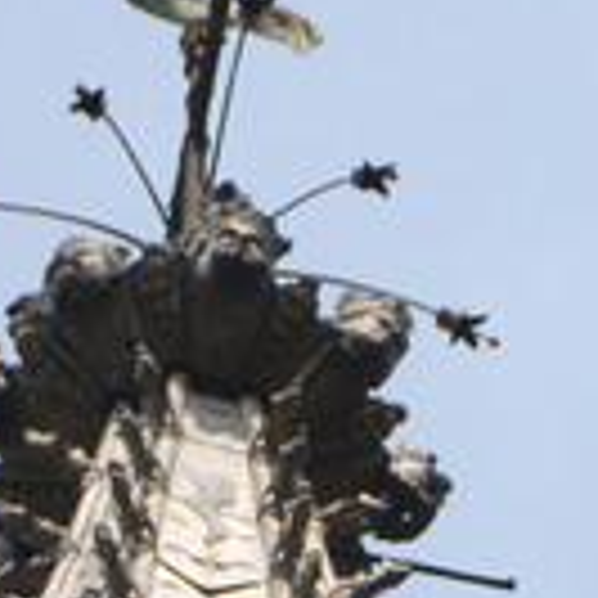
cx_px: 533
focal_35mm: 1226
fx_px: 23962
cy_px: 1165
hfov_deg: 1.4
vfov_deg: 1.4
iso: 200
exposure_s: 1/400
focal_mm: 200
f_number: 10
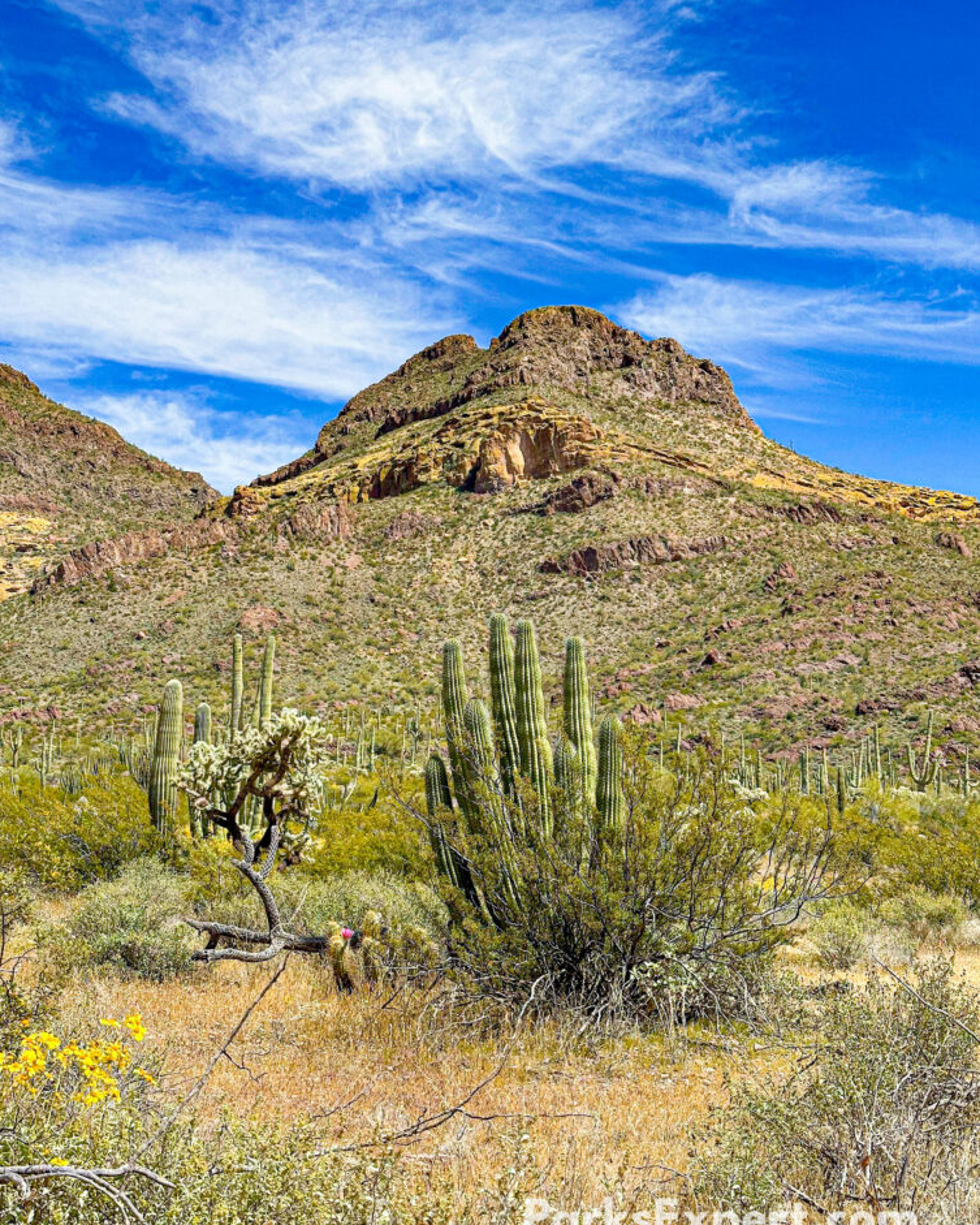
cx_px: 496
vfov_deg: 36.6
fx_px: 1849
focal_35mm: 51
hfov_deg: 29.7
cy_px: 594
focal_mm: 6.86
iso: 64
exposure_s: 1/5000
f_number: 1.8
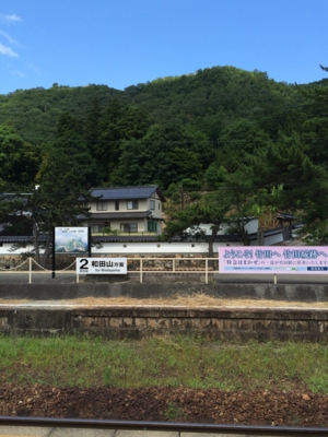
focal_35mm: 30
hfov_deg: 46.8
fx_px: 379
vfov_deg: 60.0
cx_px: 164
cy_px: 218
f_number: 2.2
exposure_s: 1/1053
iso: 32
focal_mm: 4.12
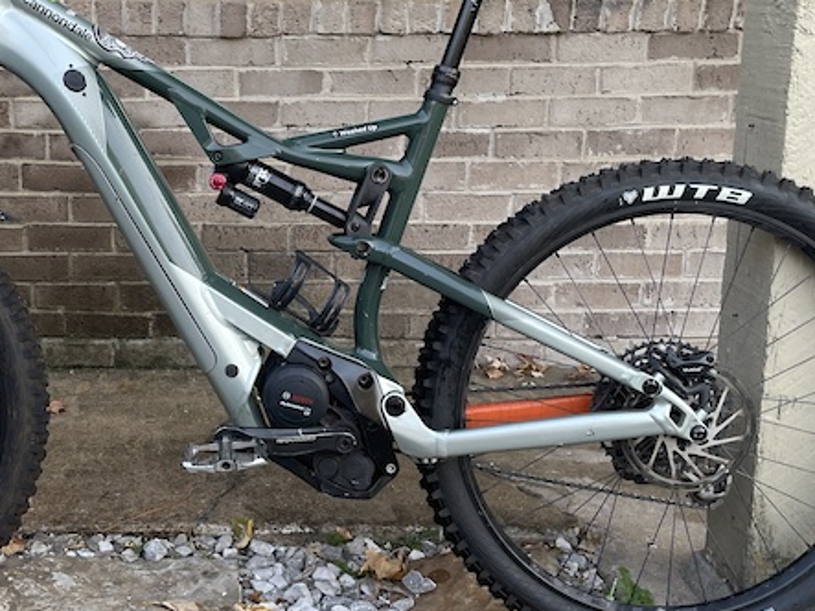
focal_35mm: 47
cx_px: 217
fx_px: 1106
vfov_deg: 30.8
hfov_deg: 39.5
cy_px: 278
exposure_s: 1/121
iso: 64
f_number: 1.6
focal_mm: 4.2
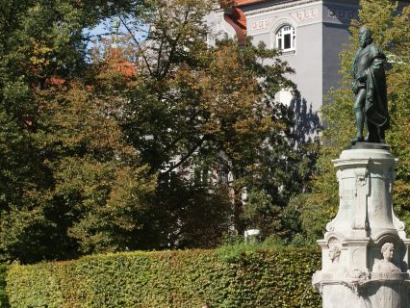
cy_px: 115
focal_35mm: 164
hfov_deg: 11.9
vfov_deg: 9.1
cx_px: 402
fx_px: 1944
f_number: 10
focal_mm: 50
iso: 100
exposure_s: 1/125
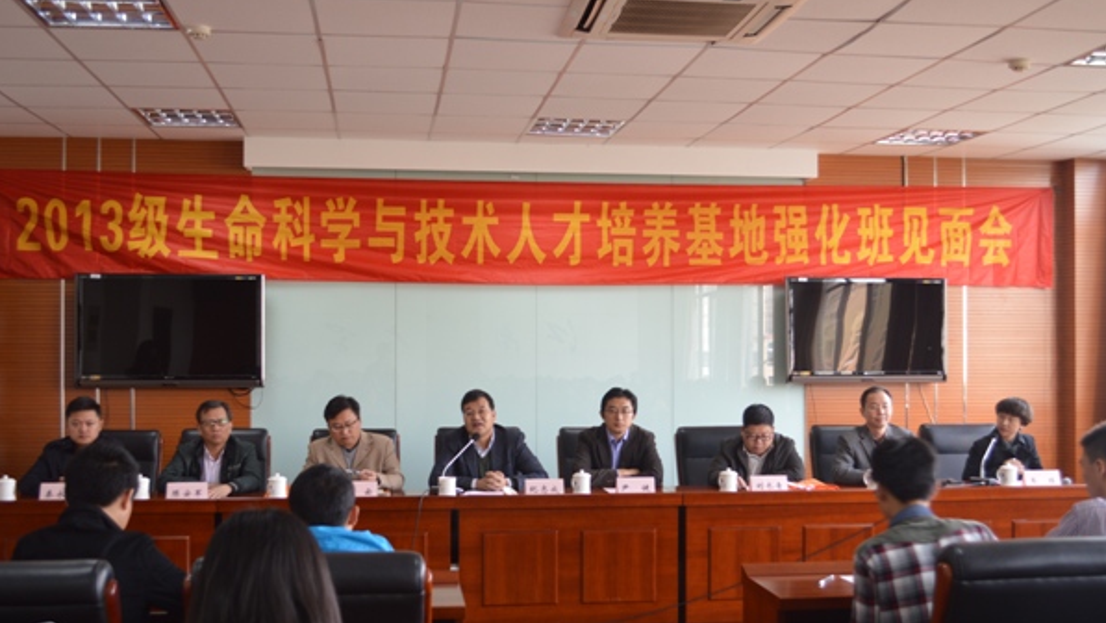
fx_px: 1203
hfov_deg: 49.4
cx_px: 552
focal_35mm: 41
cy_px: 344
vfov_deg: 29.0
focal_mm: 26
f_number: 4.2
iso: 200
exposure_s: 1/15
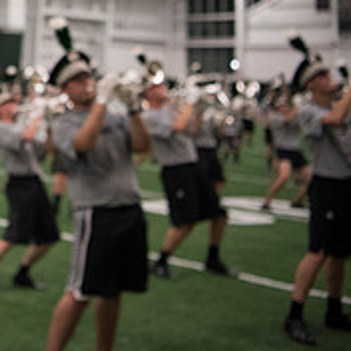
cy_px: -29
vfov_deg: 19.2
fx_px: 998
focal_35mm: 87
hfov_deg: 17.3
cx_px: -221
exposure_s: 1/200
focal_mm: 31
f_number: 3.2
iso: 3200
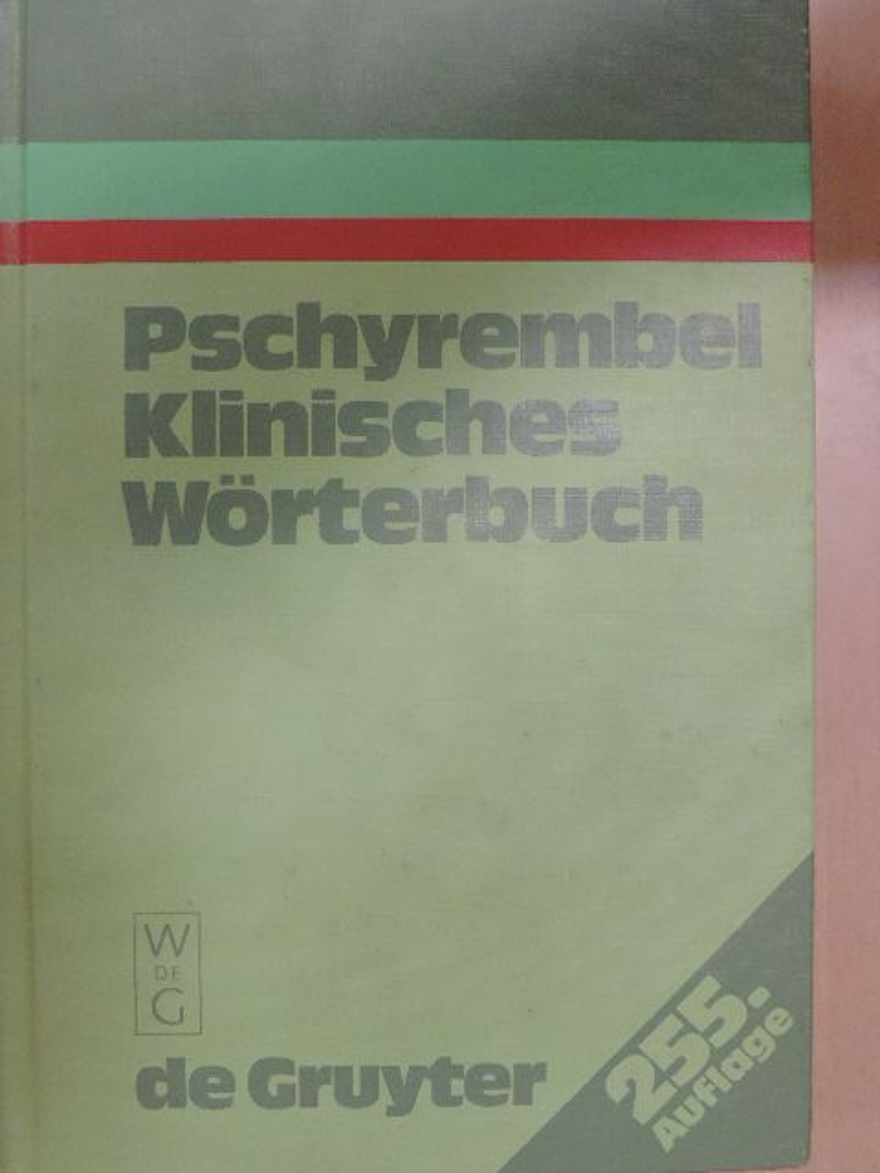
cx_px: 440
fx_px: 1695
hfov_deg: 29.1
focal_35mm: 50
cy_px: 586
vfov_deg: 38.2
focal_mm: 8.9
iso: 1000
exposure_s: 1/100
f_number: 3.6
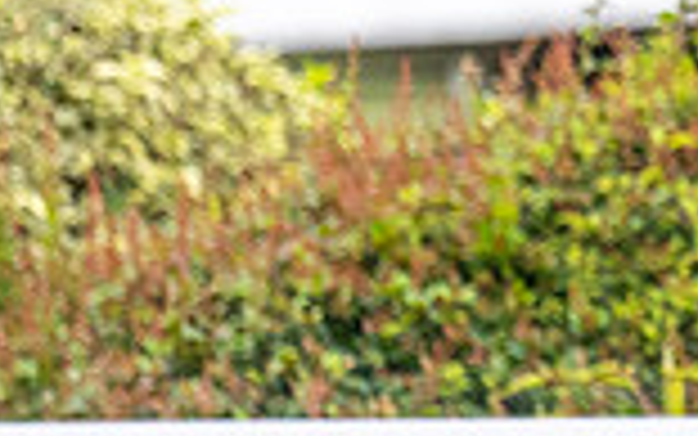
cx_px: 1283
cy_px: -238
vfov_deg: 0.8
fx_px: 32693
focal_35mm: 1718
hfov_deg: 1.2
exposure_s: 1/2000
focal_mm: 300
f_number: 4
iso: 500
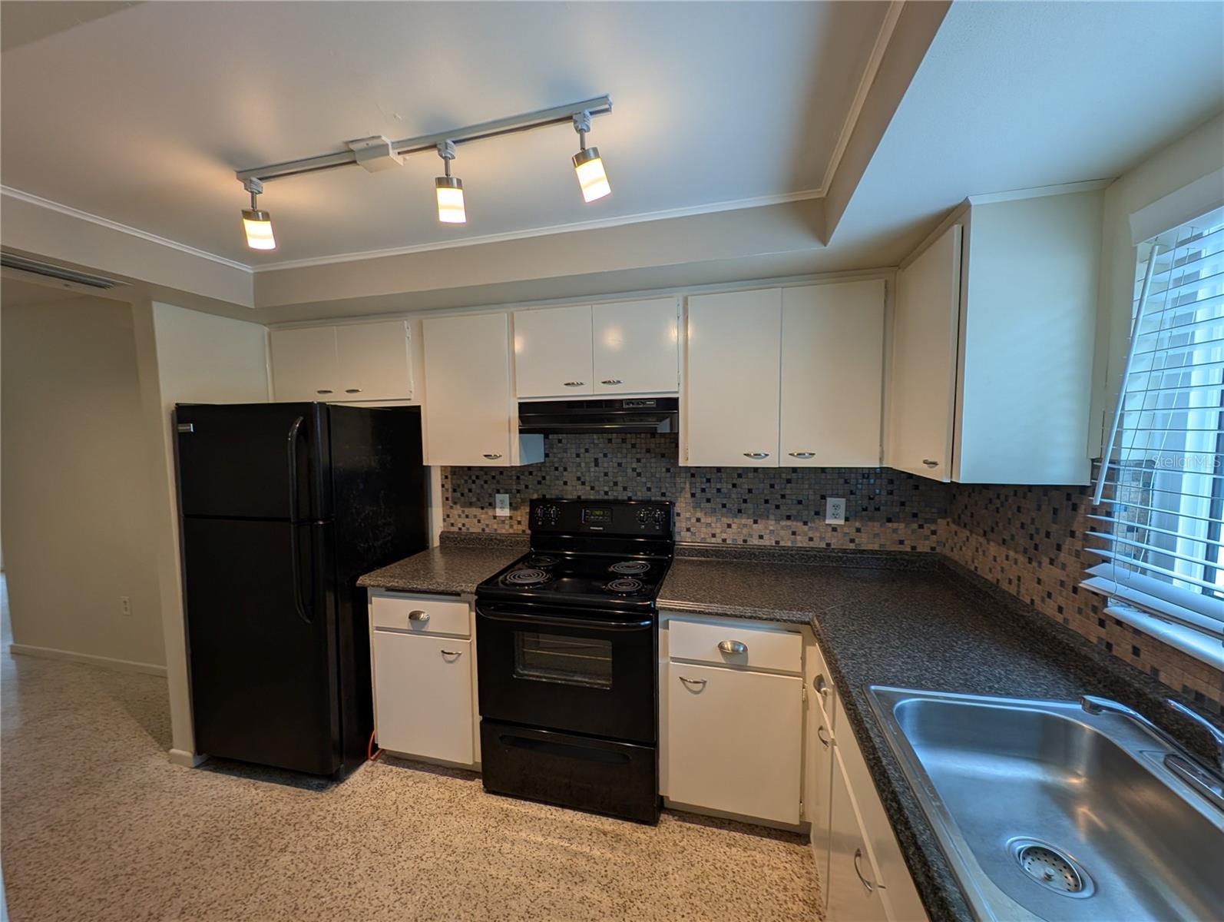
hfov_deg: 110.5
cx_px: 612
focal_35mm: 12
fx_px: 425
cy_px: 461
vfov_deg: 94.6
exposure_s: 1/120
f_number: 1.95
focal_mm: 2.23
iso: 52
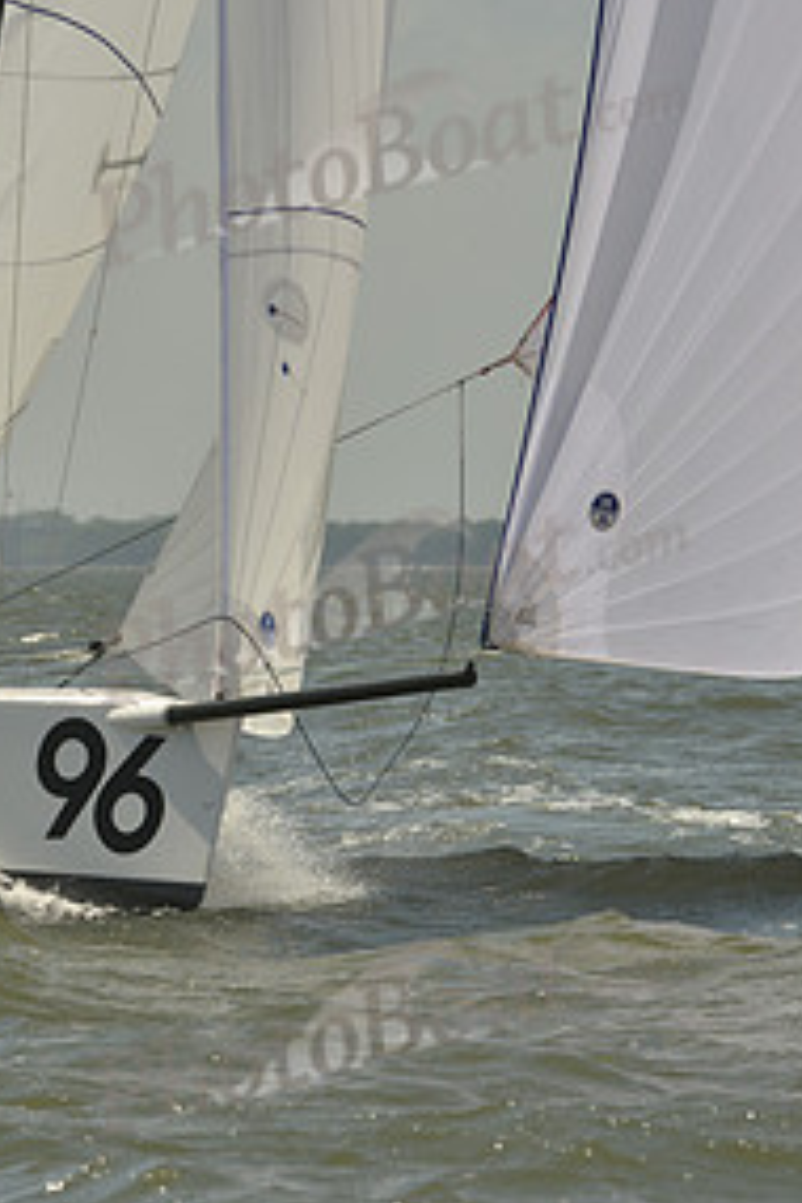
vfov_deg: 5.1
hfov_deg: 3.4
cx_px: -122
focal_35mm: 407
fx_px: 13600
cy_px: 437
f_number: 9
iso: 280
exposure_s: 1/1600
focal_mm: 200
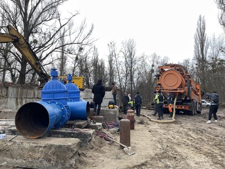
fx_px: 169
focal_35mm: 26
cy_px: 84
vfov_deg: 53.1
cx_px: 112
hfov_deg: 67.3
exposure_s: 1/572
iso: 32
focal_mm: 4.2
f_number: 1.6
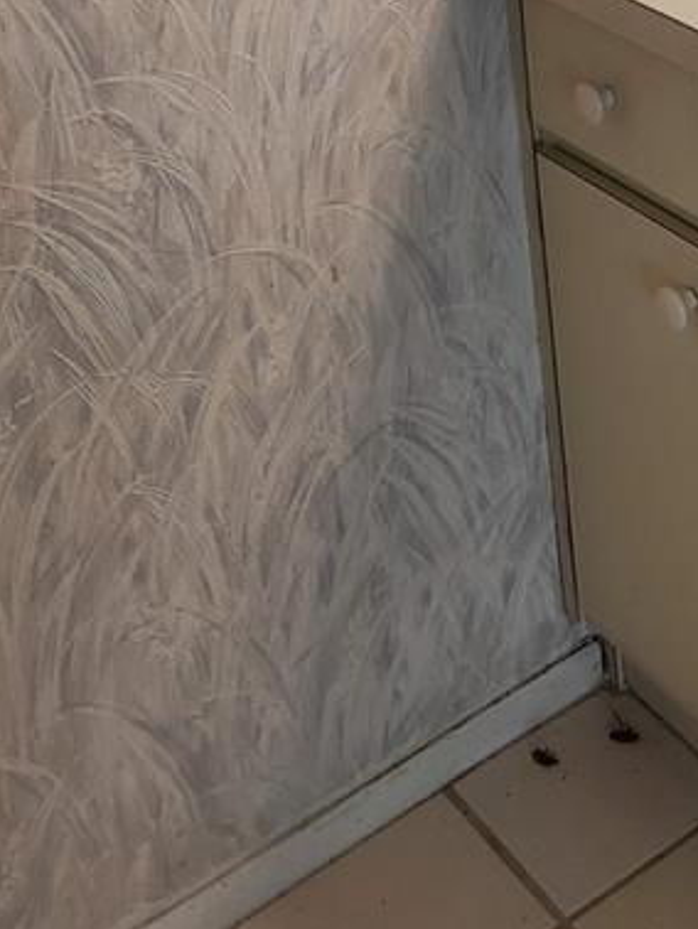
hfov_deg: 19.1
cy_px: -381
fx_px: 1960
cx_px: 826
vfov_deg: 22.8
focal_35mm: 73
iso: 100
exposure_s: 1/180
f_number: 1.8
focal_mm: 5.4
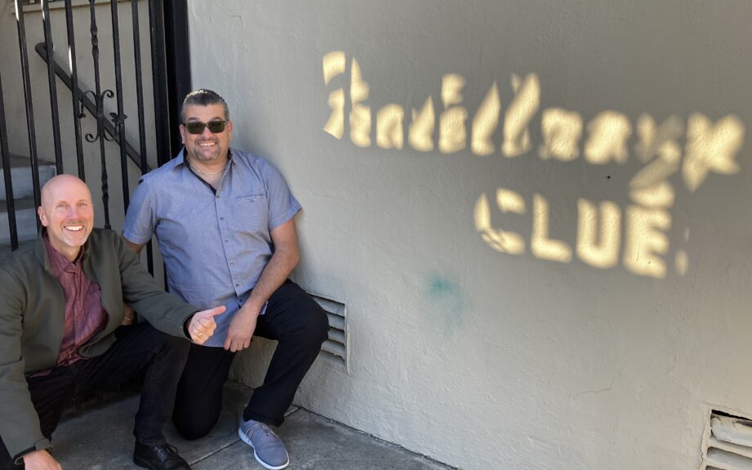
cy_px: 231
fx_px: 676
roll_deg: -0.1
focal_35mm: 33
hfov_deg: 58.1
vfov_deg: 38.3
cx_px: 359
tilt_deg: -11.2
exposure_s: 1/313
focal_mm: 3.99
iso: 32
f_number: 1.8
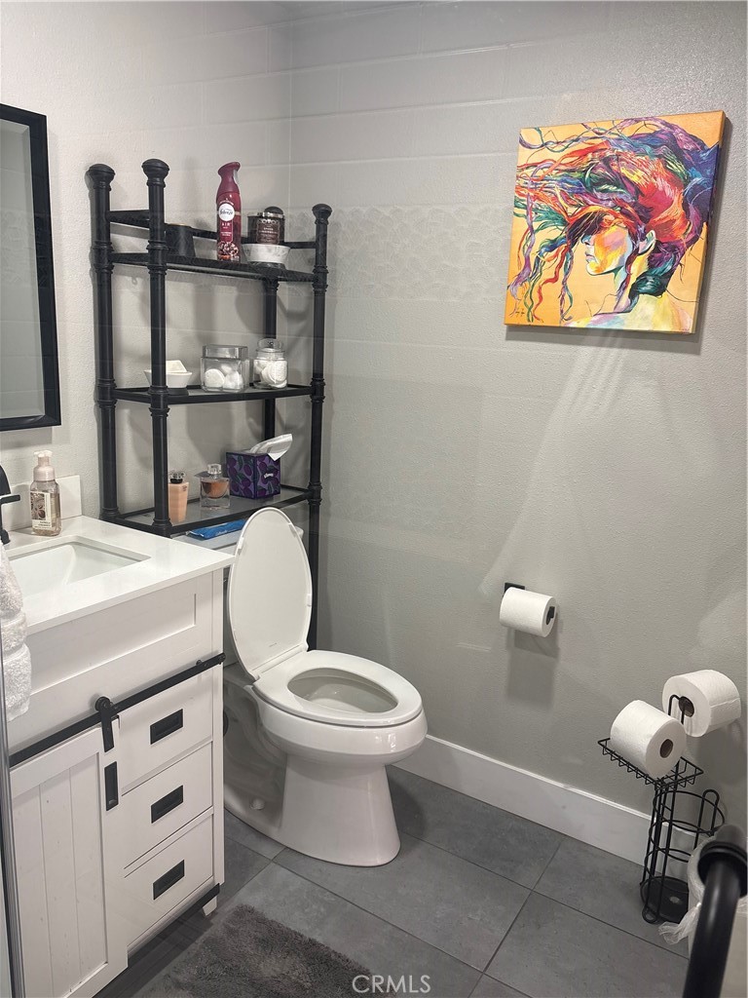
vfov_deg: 67.3
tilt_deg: -12.0
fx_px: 749
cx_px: 374
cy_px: 499
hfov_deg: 53.1
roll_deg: -3.0
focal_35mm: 26
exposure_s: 1/60
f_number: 1.6
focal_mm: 5.96
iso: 100
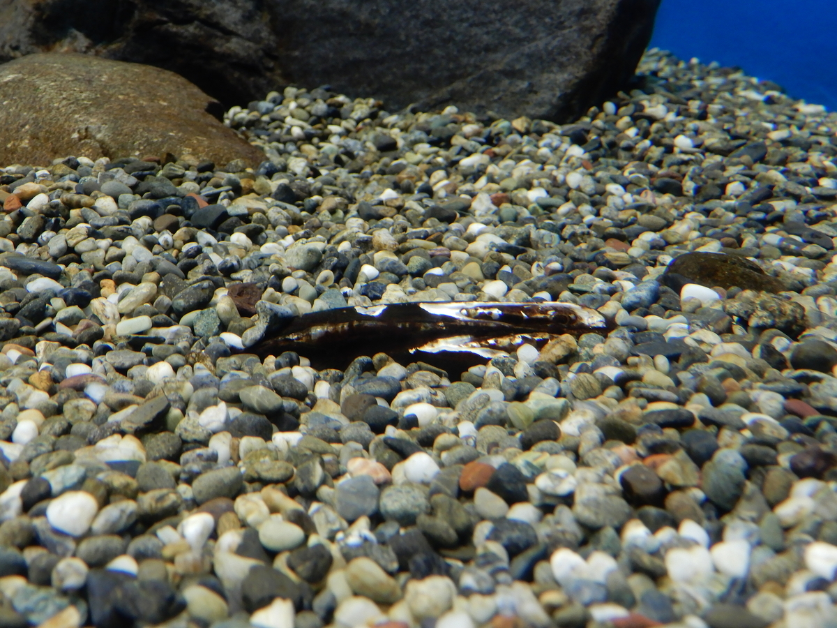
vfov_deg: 37.7
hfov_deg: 49.0
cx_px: 418
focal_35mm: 38
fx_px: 919
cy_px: 314
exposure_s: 1/30
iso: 220
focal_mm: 6.8
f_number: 4
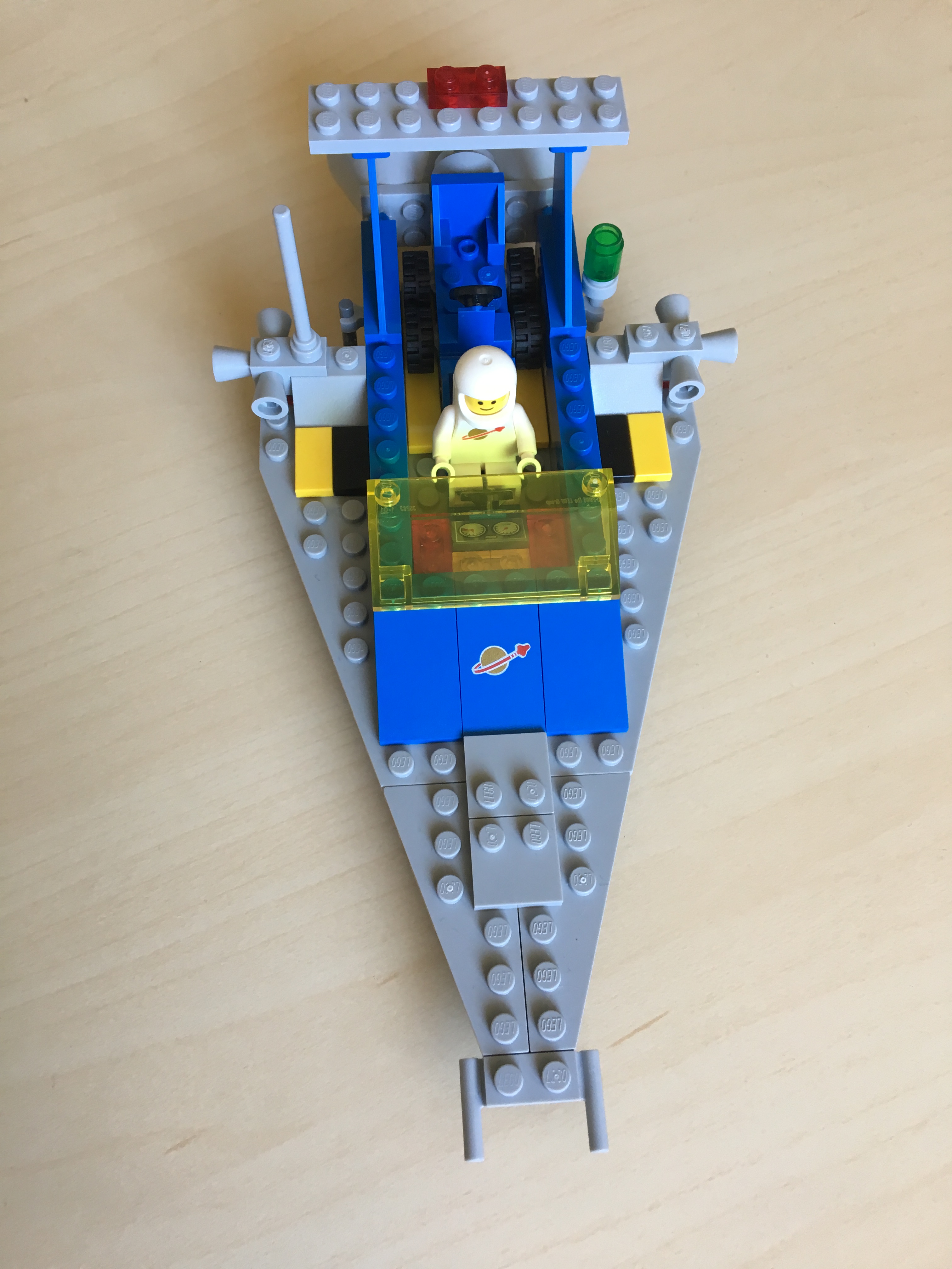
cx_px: 476
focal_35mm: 29
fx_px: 1063
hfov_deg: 48.2
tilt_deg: -66.5
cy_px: 634
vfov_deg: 61.7
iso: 64
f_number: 2.2
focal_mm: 4.15
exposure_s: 1/33
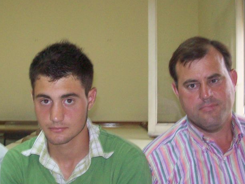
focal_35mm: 60
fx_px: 425
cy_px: 101
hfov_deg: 31.8
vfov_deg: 24.4
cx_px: 71
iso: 200
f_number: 2.7
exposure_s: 1/64
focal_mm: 6
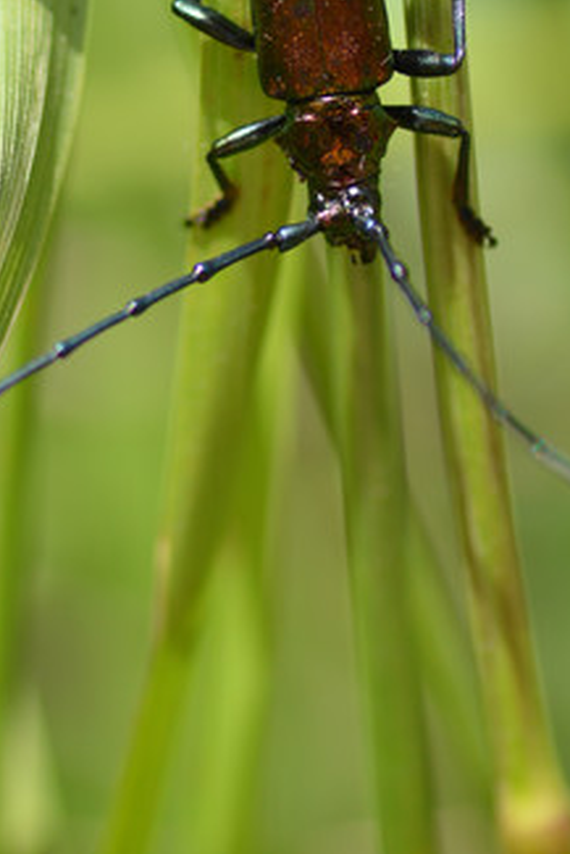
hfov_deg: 4.7
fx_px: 6998
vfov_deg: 7.0
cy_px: 137
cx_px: 276
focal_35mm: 295
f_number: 5
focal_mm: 100
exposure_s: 1/500
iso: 100
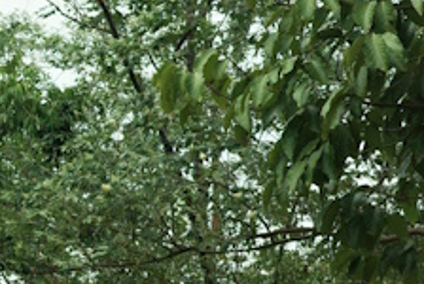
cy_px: 339
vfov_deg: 6.4
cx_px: -513
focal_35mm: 214
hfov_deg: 8.9
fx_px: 2524
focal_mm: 26
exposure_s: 1/1000
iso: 320
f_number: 2.8
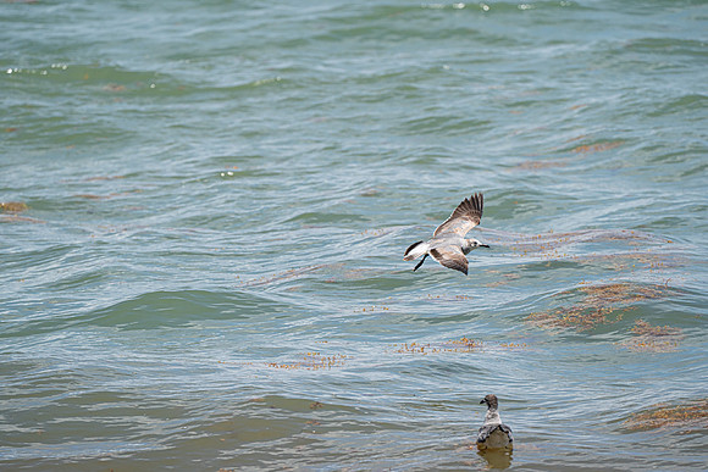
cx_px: 354
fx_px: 7868
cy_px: 236
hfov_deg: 5.2
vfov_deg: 3.4
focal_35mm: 400
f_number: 10
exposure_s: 1/1250
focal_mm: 400
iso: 640
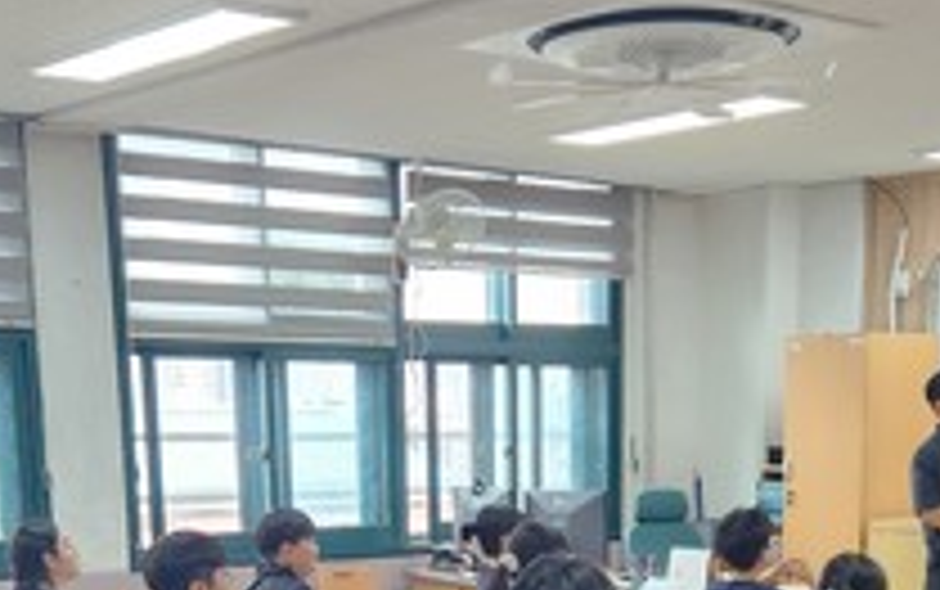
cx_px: 531
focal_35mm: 70
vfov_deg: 17.2
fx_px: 1795
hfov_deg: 29.3
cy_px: 824
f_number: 1.8
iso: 200
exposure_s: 1/120
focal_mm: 5.4
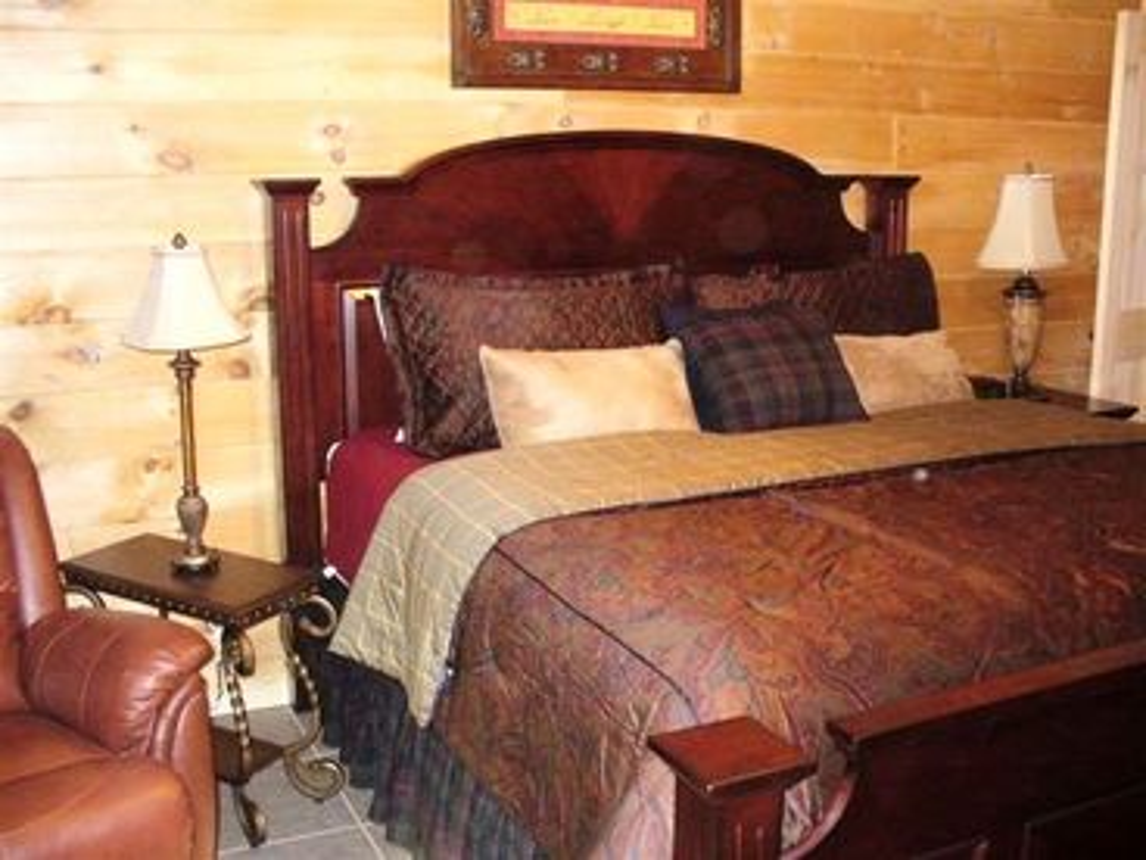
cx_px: 573
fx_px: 1225
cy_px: 430
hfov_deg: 50.1
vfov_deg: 38.7
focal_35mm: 37
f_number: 2.8
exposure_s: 1/30
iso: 400
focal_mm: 6.1
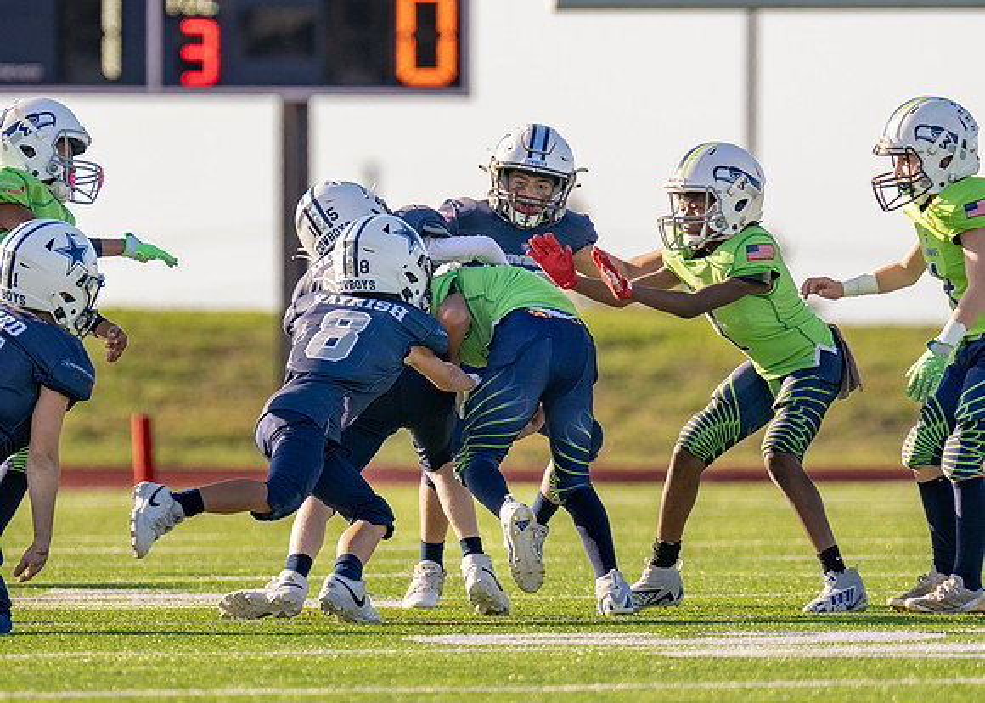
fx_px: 16970
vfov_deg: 2.4
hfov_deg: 3.3
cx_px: 401
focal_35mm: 607
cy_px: 340
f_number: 4
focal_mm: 280
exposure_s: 1/1000
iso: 160
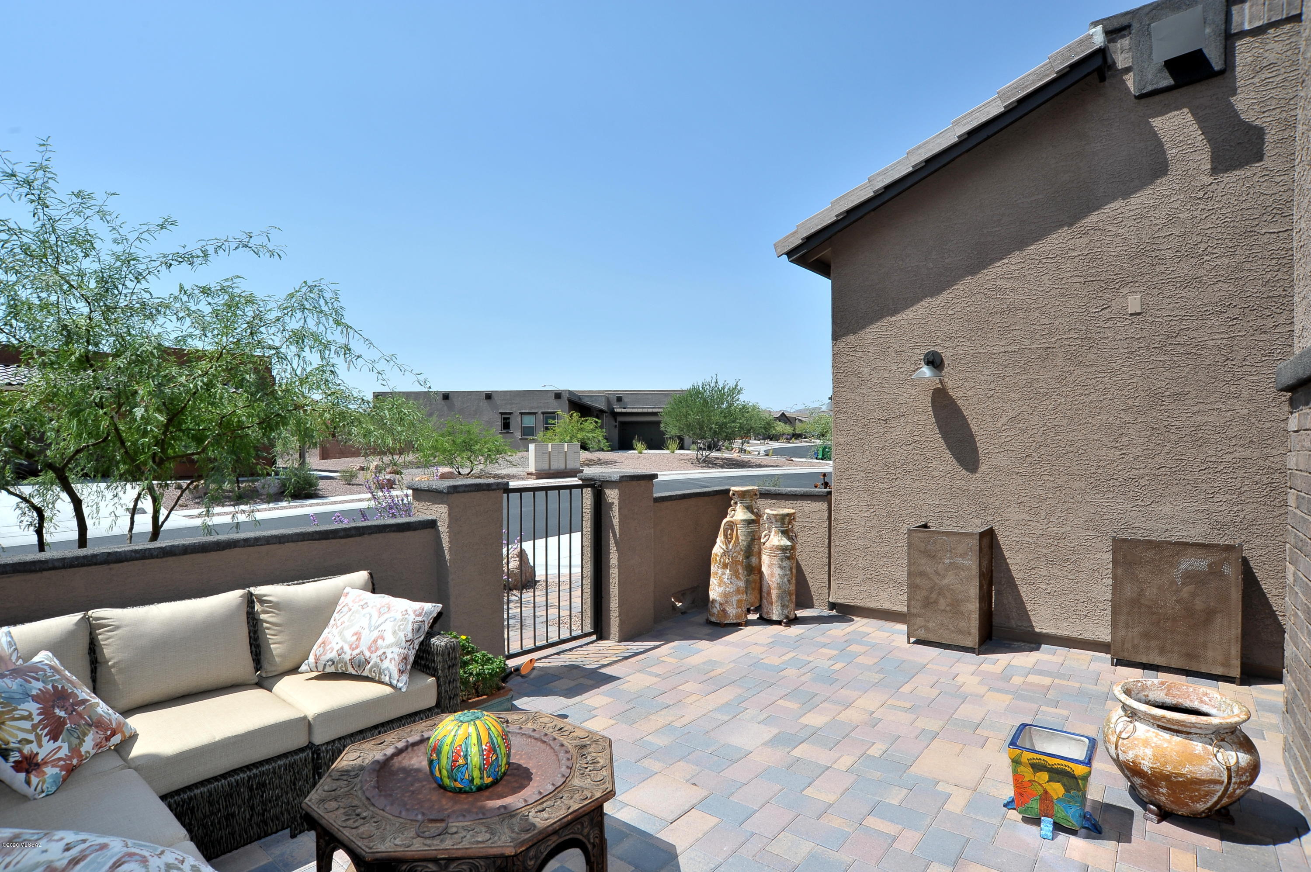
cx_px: 656
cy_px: 436
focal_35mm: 18
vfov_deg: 67.3
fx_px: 655
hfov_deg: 90.0
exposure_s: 1/320
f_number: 11
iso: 320
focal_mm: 18
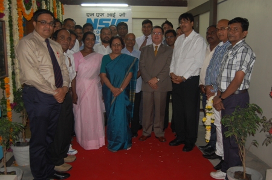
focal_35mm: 34
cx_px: 136
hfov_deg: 55.2
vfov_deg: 38.3
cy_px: 90
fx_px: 260
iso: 400
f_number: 3.8
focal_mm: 23
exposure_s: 1/60
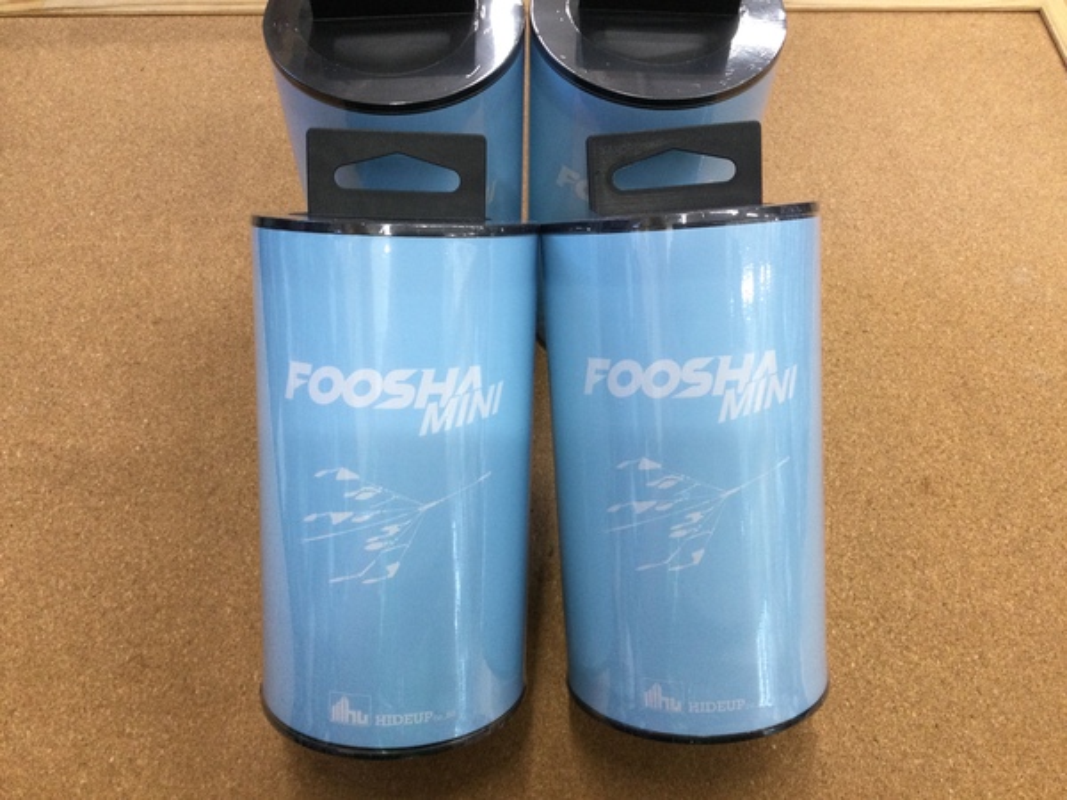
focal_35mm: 31
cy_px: 400
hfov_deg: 58.4
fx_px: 956
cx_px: 534
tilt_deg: -59.5
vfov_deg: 45.4
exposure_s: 1/30
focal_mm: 3.3
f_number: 2.4
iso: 40
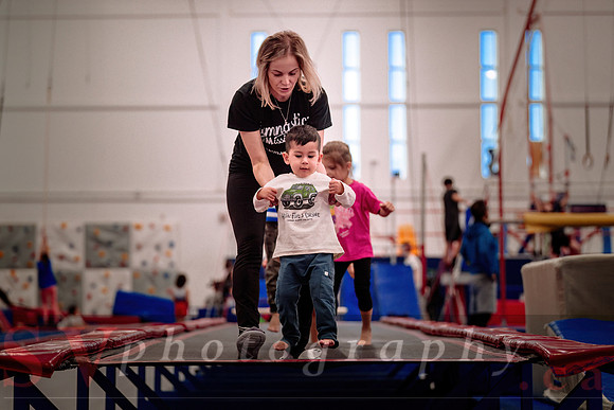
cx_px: 310
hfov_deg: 20.7
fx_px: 1681
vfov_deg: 13.9
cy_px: 213
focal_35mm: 99
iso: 1600
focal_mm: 95
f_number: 2.8
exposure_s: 1/400
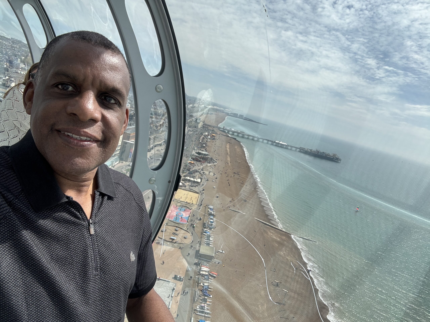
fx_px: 286
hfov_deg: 73.9
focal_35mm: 23
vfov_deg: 58.9
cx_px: 215
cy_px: 161
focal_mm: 2.69
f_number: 1.9
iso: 25
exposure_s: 1/711
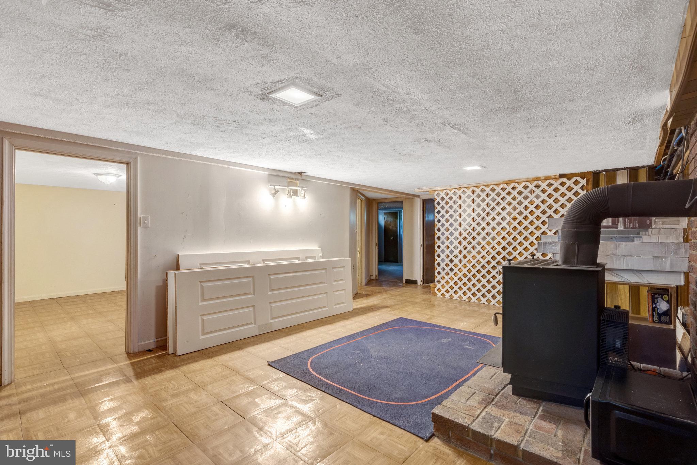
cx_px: 348
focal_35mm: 16
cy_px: 232
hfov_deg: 96.7
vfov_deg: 73.7
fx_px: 310
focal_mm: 16
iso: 1250
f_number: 8
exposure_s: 1/10
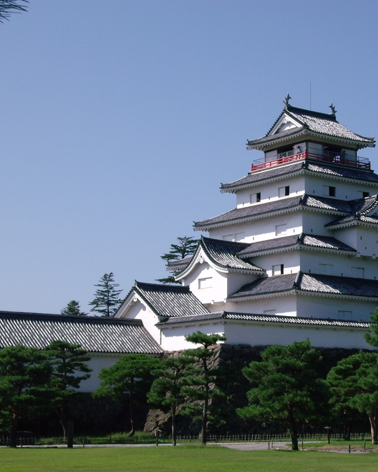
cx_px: 308
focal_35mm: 87
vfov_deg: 22.0
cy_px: 237
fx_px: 1217
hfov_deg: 17.5
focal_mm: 10.7
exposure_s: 1/400
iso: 64
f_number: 5.8
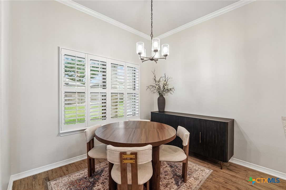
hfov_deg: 98.2
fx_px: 124
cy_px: 95
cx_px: 143
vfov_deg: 75.1
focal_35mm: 16
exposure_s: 1/30
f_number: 8
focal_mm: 15.6
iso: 400
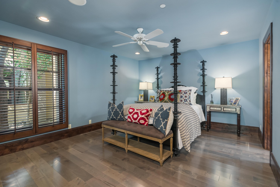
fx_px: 124
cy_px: 94
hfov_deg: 96.7
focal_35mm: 16
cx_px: 140
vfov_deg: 73.7
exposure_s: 1/2
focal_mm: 16
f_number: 8
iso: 1000
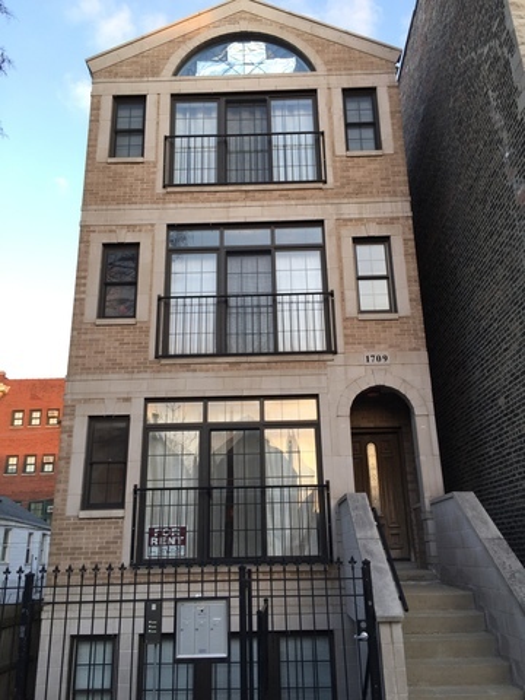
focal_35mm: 29
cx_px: 262
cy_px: 350
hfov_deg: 48.2
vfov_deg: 61.7
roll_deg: +0.9
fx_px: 586
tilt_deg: +20.1
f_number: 2.2
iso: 32
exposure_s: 1/120
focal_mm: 4.15
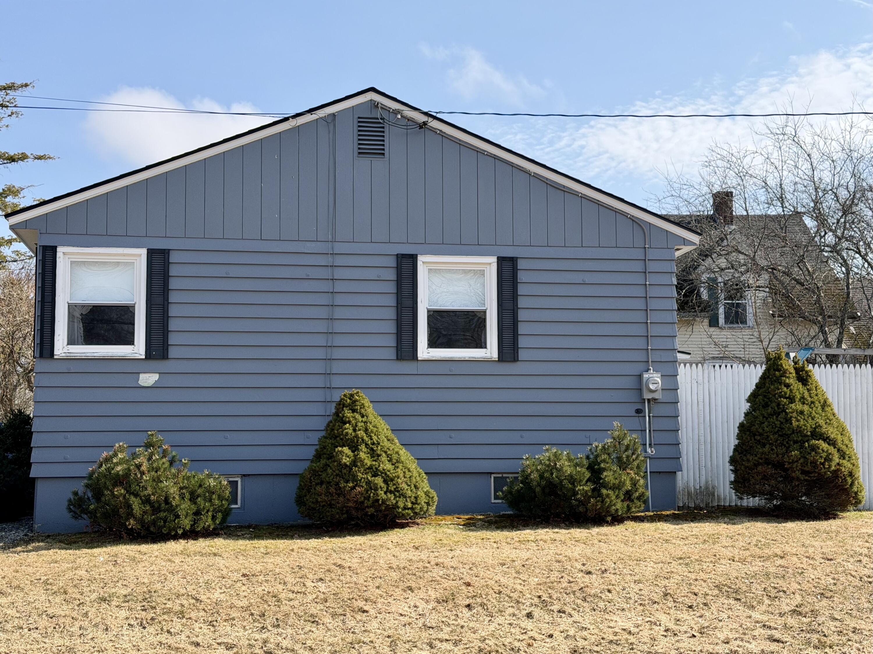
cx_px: 436
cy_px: 327
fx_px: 1210
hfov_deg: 39.7
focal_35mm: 48
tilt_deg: +5.7
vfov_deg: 30.3
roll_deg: -0.1
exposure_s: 1/3704
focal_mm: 6.76
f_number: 1.78
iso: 64
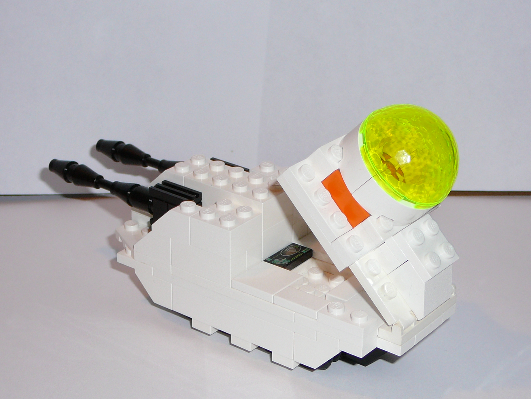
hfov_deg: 24.1
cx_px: 266
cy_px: 200
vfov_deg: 18.2
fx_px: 1243
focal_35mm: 81
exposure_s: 1/30
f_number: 3.6
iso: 100
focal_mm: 9.7
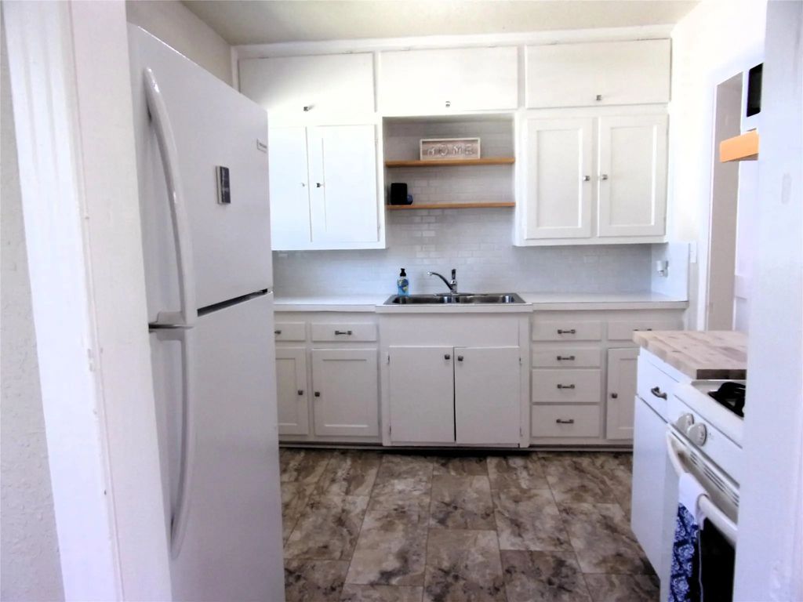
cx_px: 402
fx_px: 557
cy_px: 301
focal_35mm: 24
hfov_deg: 71.6
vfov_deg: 56.8
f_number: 3.3
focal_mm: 4.3
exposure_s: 1/34
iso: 115
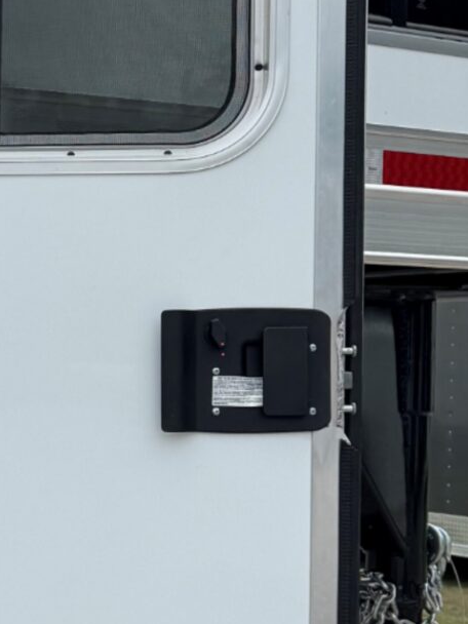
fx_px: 1821
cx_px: -512
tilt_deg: +2.2
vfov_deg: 19.4
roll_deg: +1.5
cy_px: 400
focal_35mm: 101
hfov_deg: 12.6
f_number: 1.78
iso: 80
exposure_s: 1/2174
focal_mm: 6.76
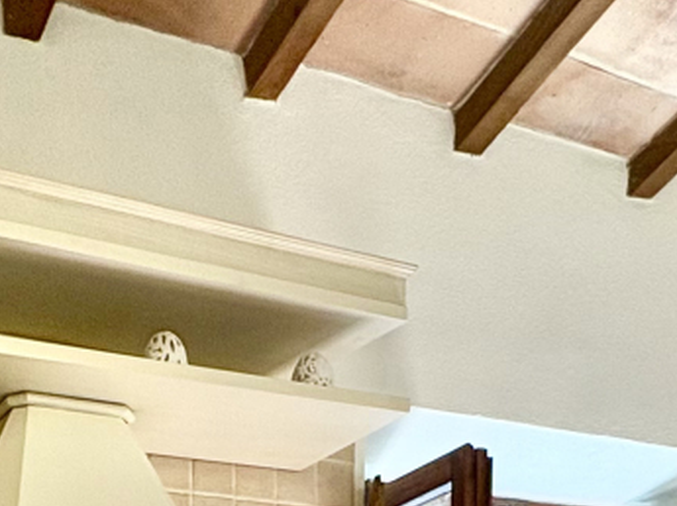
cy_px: 967
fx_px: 1270
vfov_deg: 17.3
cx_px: 82
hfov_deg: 28.8
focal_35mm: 65
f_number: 2.2
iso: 125
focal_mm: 2.22
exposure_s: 1/100
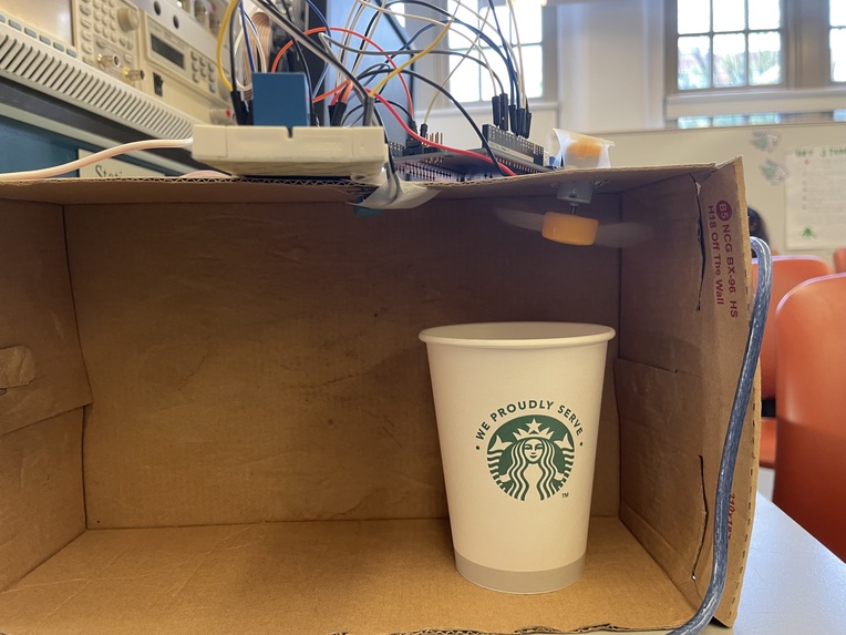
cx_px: 423
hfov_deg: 67.3
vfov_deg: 53.1
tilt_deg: -4.3
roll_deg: +2.0
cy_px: 318
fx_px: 635
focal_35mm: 26
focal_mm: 4.2
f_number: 1.6
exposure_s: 1/60
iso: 160
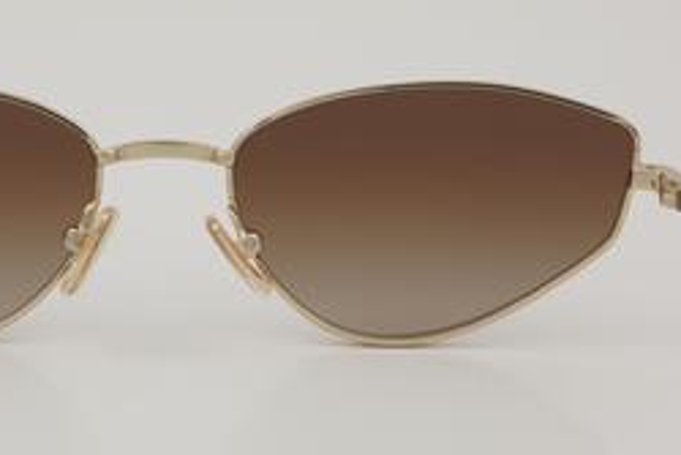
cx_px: 166
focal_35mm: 132
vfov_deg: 10.4
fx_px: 2495
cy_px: 207
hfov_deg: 15.5
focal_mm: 55
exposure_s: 1/3
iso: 100
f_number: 32
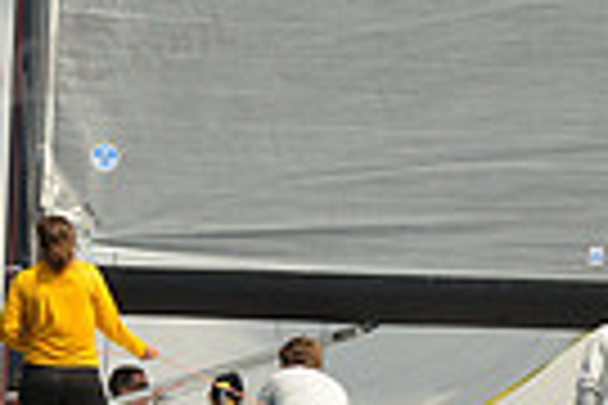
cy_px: 268
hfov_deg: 6.8
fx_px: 5083
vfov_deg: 4.6
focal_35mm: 301
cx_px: 464
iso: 320
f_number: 7.1
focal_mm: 70
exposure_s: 1/1250
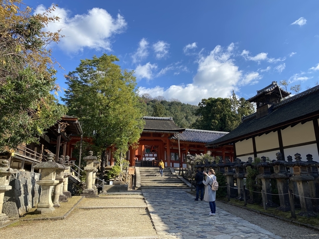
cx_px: 160
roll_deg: +0.4
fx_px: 240
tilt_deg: +13.9
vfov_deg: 53.1
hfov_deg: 67.3
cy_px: 120
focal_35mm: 26
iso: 32
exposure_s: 1/1701
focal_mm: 4.25
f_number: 1.8
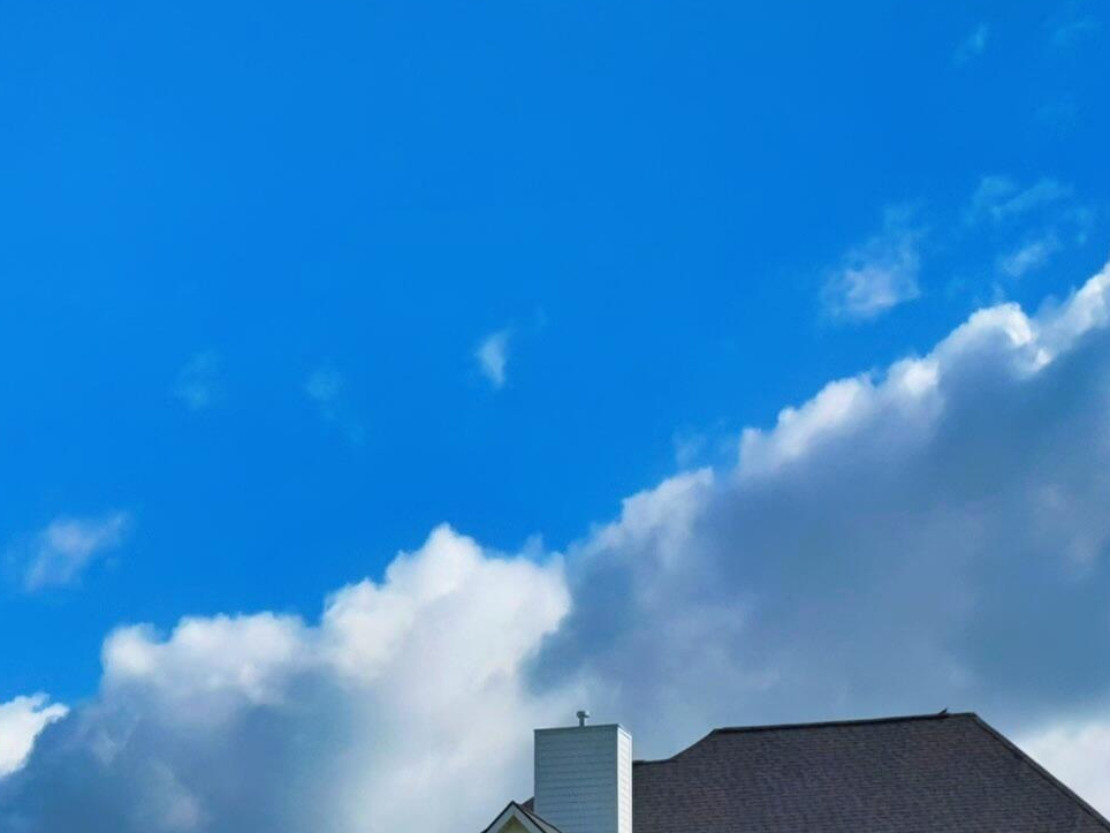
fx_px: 3271
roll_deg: +0.4
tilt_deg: +11.7
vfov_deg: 14.3
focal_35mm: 102
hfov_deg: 19.2
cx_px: 781
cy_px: 815
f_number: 1.78
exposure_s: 1/6536
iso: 50
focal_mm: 6.76
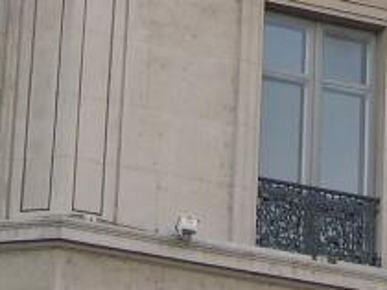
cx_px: 197
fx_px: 2836
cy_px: -296
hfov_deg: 7.8
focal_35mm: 254
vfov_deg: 5.7
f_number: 3.2
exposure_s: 1/57.9
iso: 100
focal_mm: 11.1
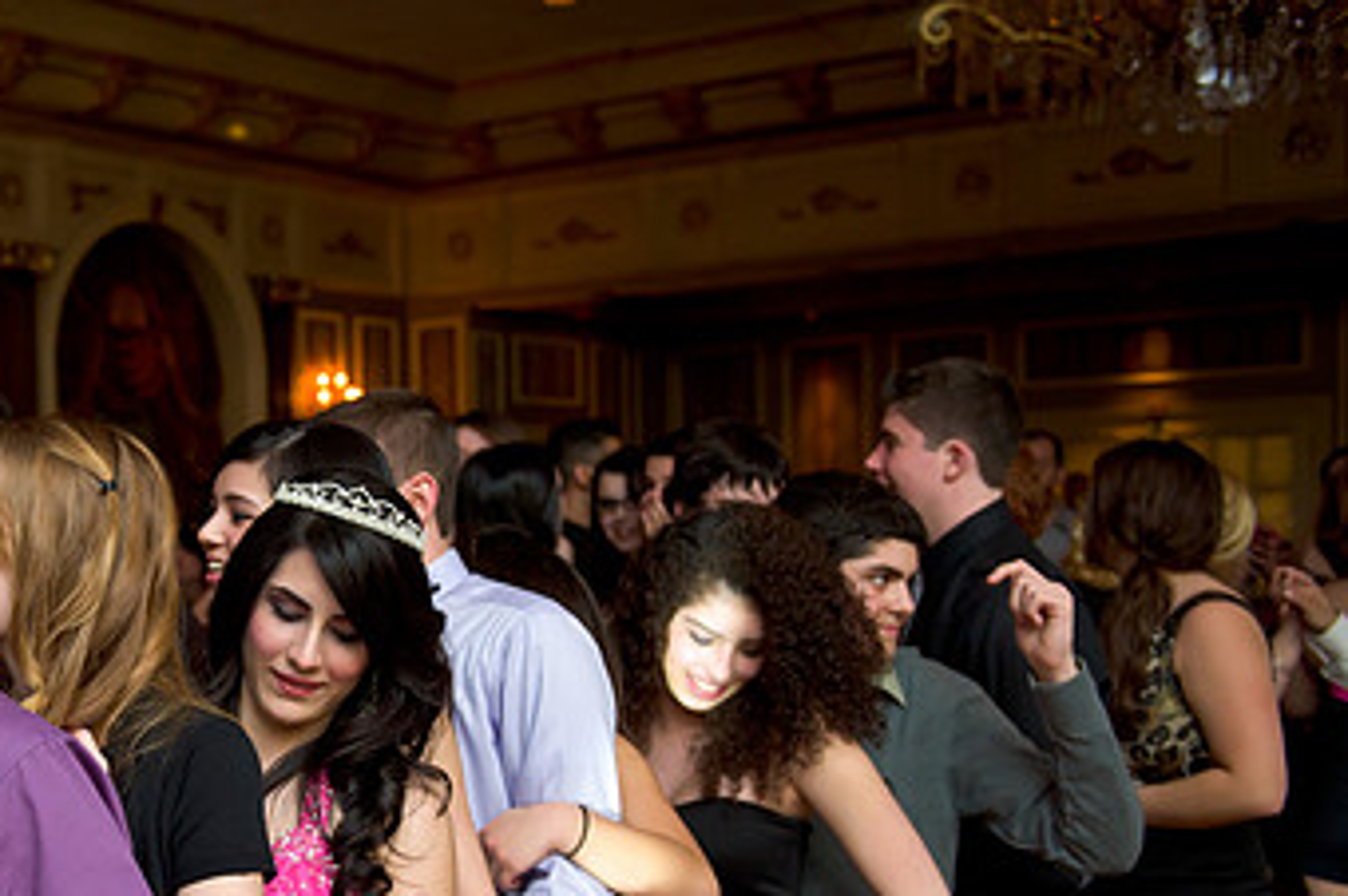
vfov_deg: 23.1
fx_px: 2170
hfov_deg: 33.5
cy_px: 654
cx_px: 266
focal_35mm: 58
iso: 1600
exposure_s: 1/100
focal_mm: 34
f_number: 3.2
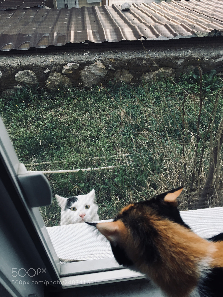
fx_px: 249
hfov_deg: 48.2
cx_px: 112
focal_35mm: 29
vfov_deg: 61.7
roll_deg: +2.1
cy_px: 148
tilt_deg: -43.7
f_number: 2.2
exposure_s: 1/33
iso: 80
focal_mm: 4.15
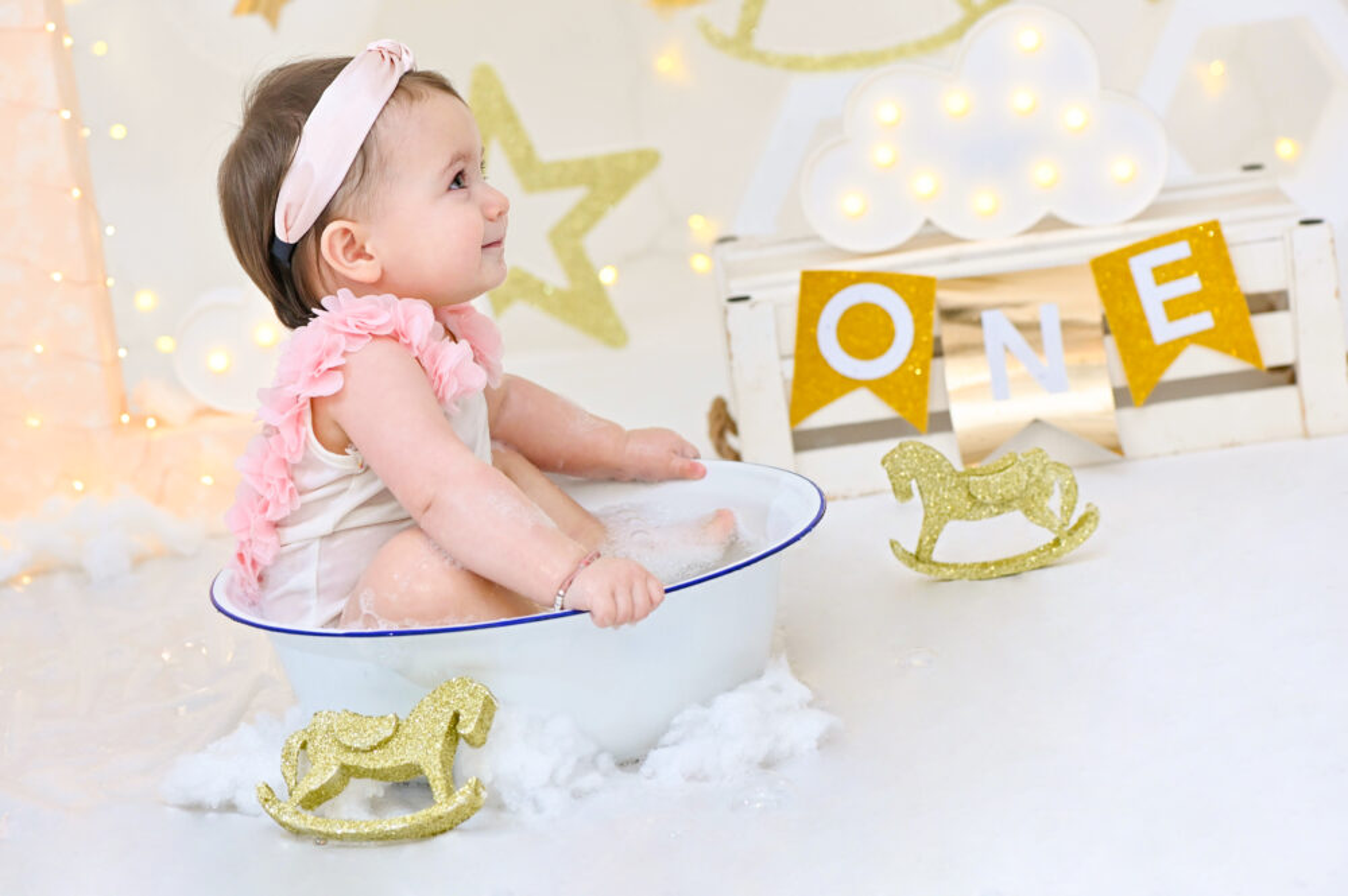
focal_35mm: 105
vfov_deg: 13.0
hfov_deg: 19.5
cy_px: 448
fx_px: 3928
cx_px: 674
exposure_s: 1/200
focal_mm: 105
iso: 1000
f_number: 5
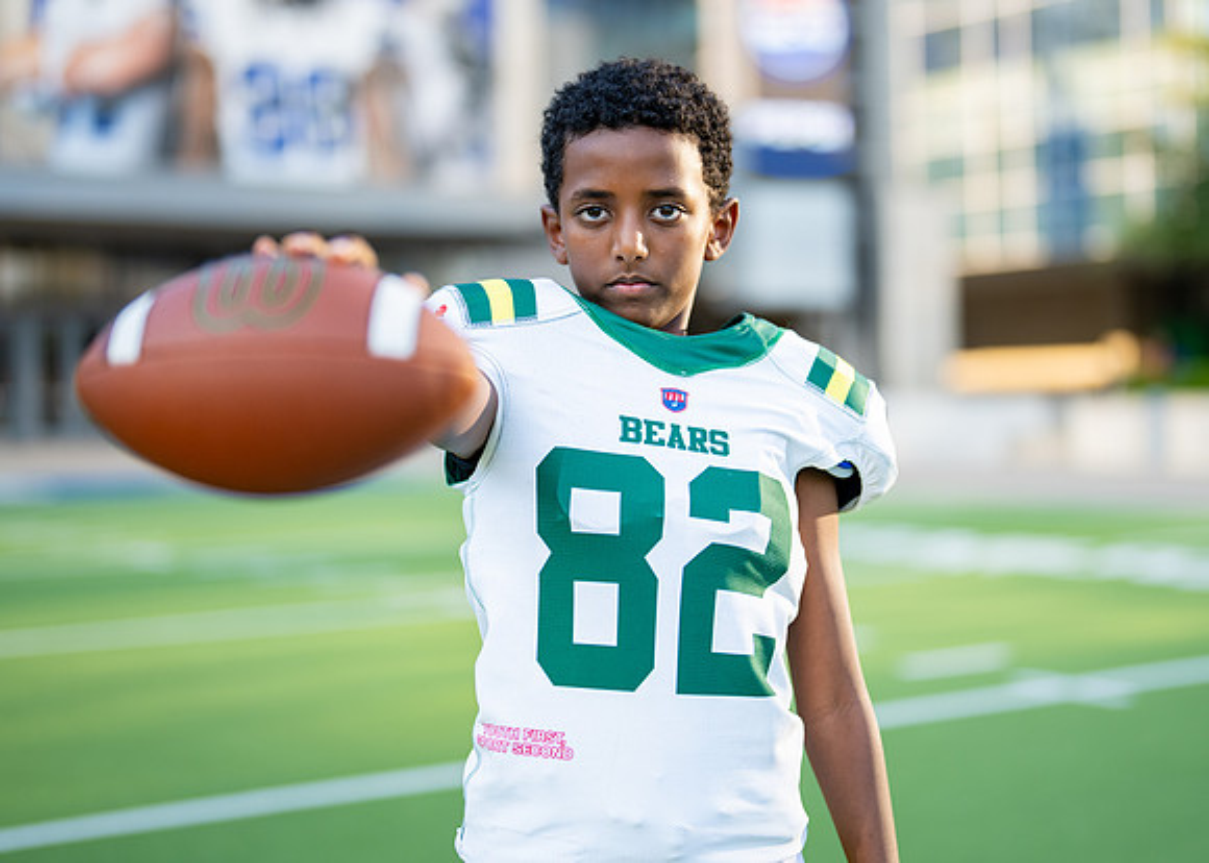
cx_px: 671
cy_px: 399
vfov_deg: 22.2
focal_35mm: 64
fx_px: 2201
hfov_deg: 30.7
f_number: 1.2
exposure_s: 1/1600
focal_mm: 50
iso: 100
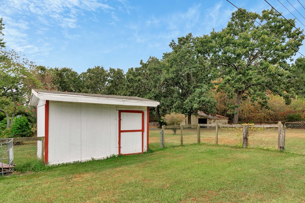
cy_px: 119
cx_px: 161
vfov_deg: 56.9
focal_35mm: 22
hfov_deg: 78.5
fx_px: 186
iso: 80
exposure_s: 1/60
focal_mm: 16
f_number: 7.1
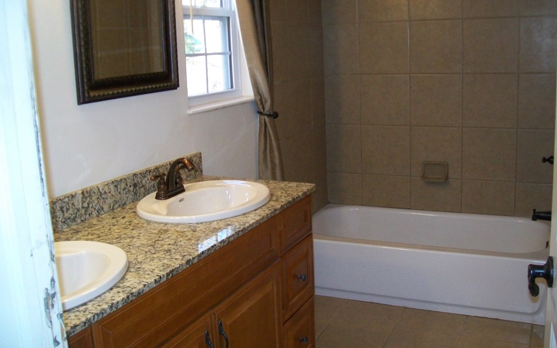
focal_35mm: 37
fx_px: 562
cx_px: 283
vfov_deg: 34.4
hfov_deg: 52.7
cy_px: 149
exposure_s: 1/60
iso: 160
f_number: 2.7
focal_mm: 6.1
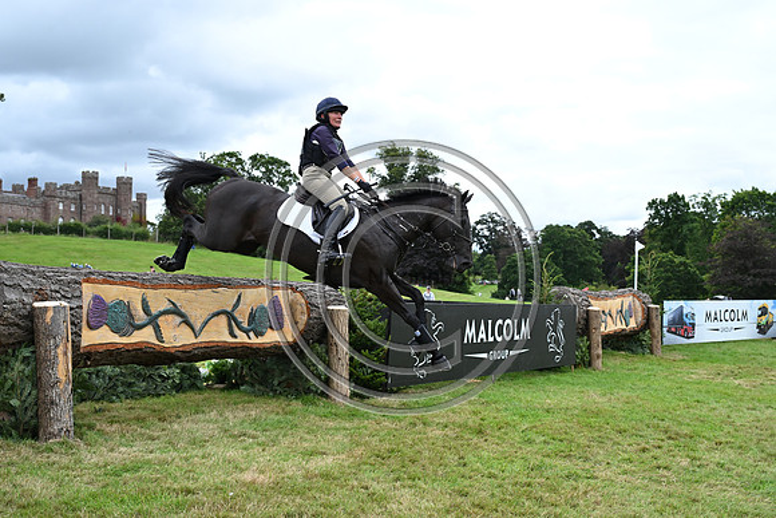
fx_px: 1078
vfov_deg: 27.0
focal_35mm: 50
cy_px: 259
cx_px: 388
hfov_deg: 39.6
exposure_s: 1/1250
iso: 720
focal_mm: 50
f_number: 5.6
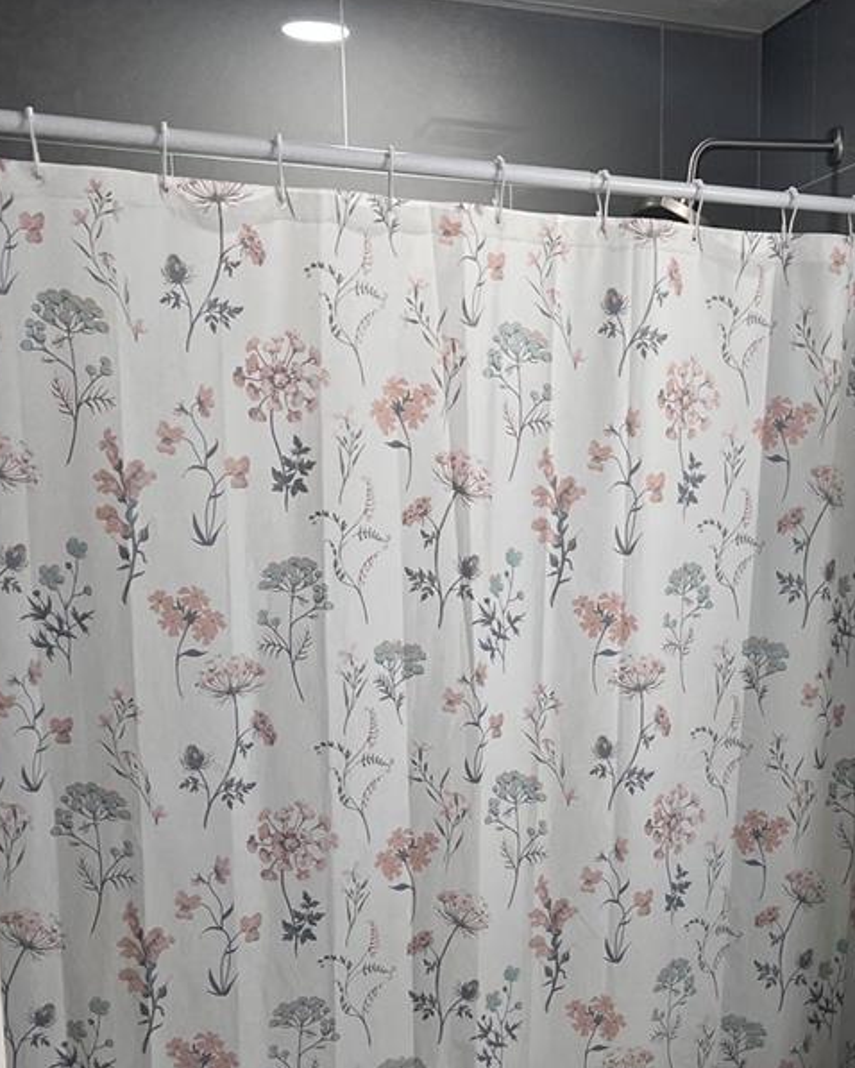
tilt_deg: -11.9
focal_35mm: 51
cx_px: 692
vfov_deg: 35.5
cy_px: 853
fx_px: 1612
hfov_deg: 29.0
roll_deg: -0.4
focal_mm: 5.7
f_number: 1.5
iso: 64
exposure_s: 1/133
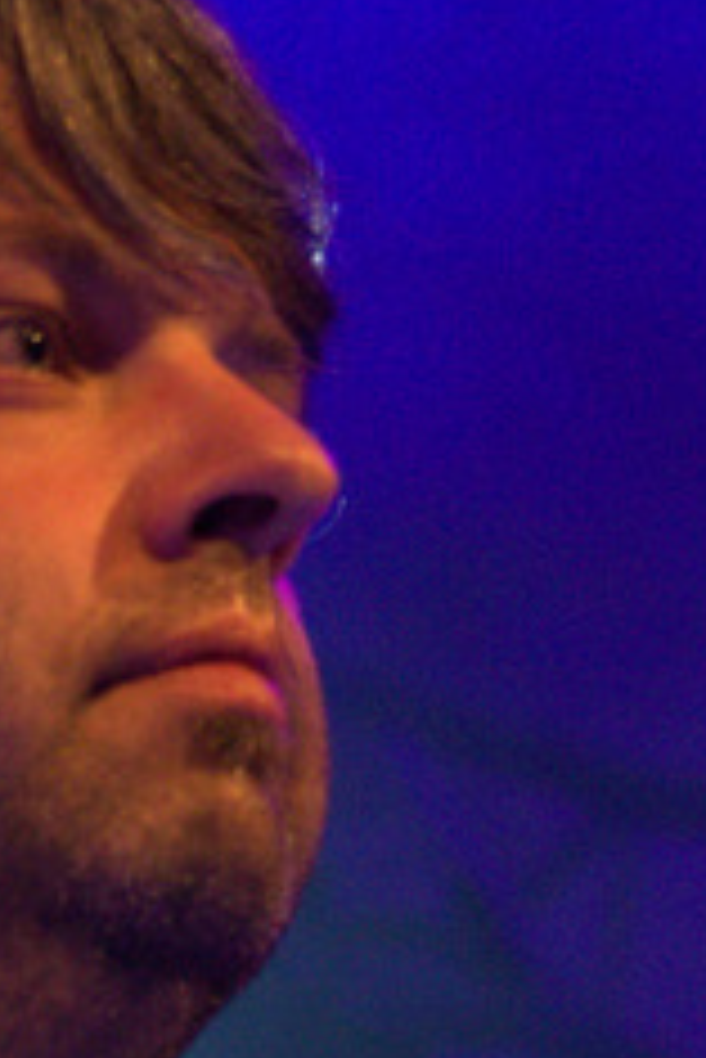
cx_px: 157
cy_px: 1103
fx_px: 5933
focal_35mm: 202
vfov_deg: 10.1
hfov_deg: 6.8
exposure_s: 1/25
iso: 3200
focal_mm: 44
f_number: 2.8
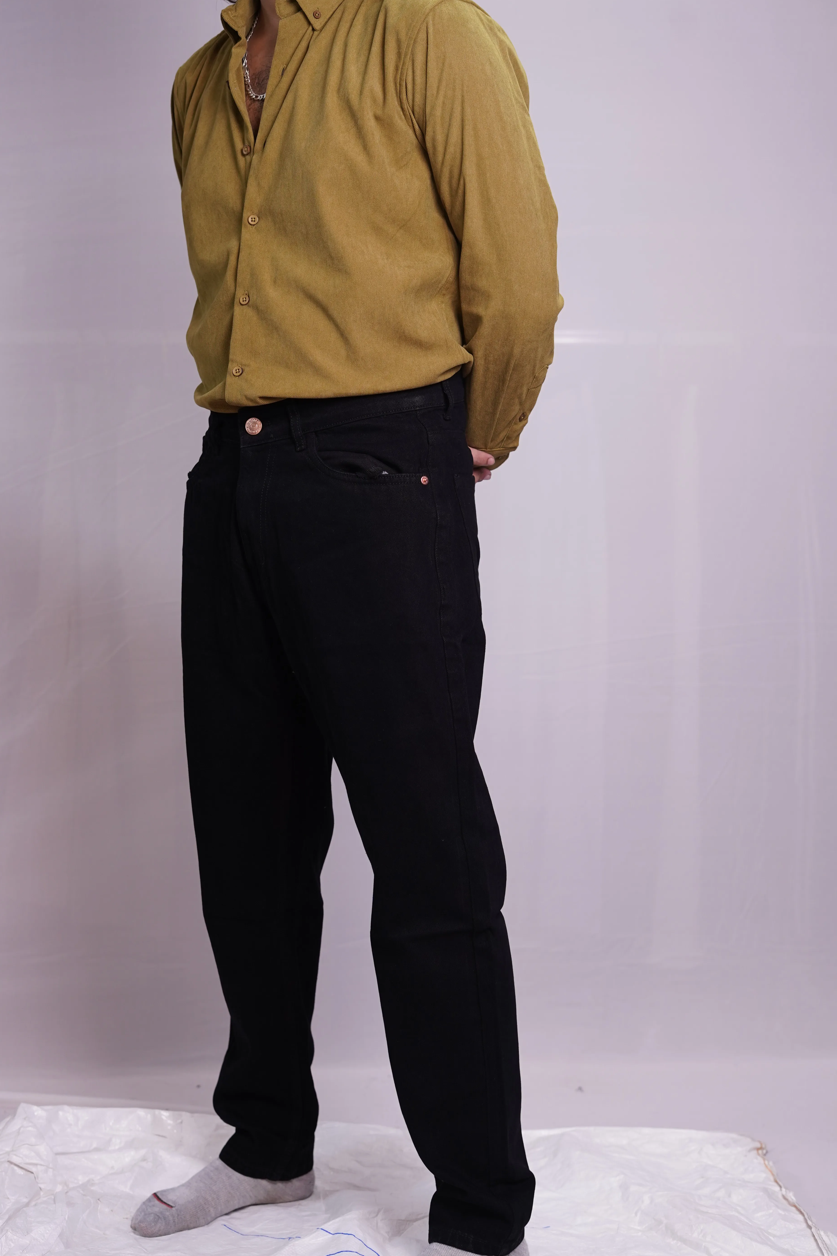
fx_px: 1883
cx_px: 389
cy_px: 664
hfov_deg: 25.1
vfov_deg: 36.9
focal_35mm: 54
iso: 640
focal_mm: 50
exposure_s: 1/100
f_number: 3.5
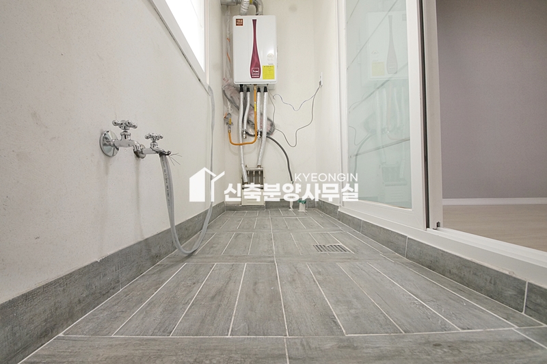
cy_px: 182
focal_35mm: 15
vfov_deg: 77.2
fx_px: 228
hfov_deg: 100.4
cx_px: 274
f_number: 9
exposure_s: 1/25
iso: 800
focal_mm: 10
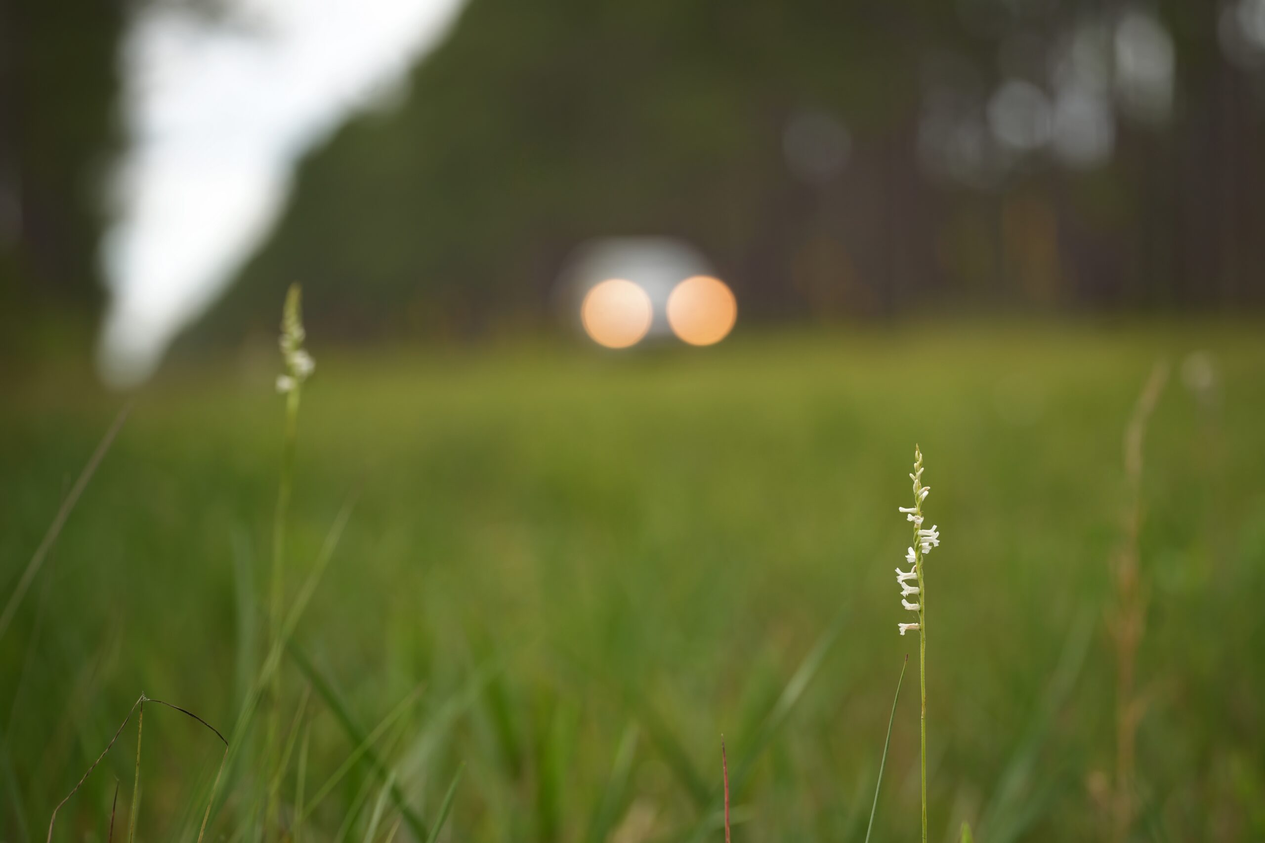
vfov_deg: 13.0
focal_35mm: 105
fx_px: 3690
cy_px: 422
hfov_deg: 19.5
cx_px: 632
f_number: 3.5
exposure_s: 1/200
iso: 100
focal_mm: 105
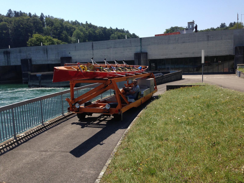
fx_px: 233
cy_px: 92
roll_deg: +2.8
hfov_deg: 55.4
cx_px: 122
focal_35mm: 33
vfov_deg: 42.9
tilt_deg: -7.1
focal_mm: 4.12
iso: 50
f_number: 2.4
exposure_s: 1/1427
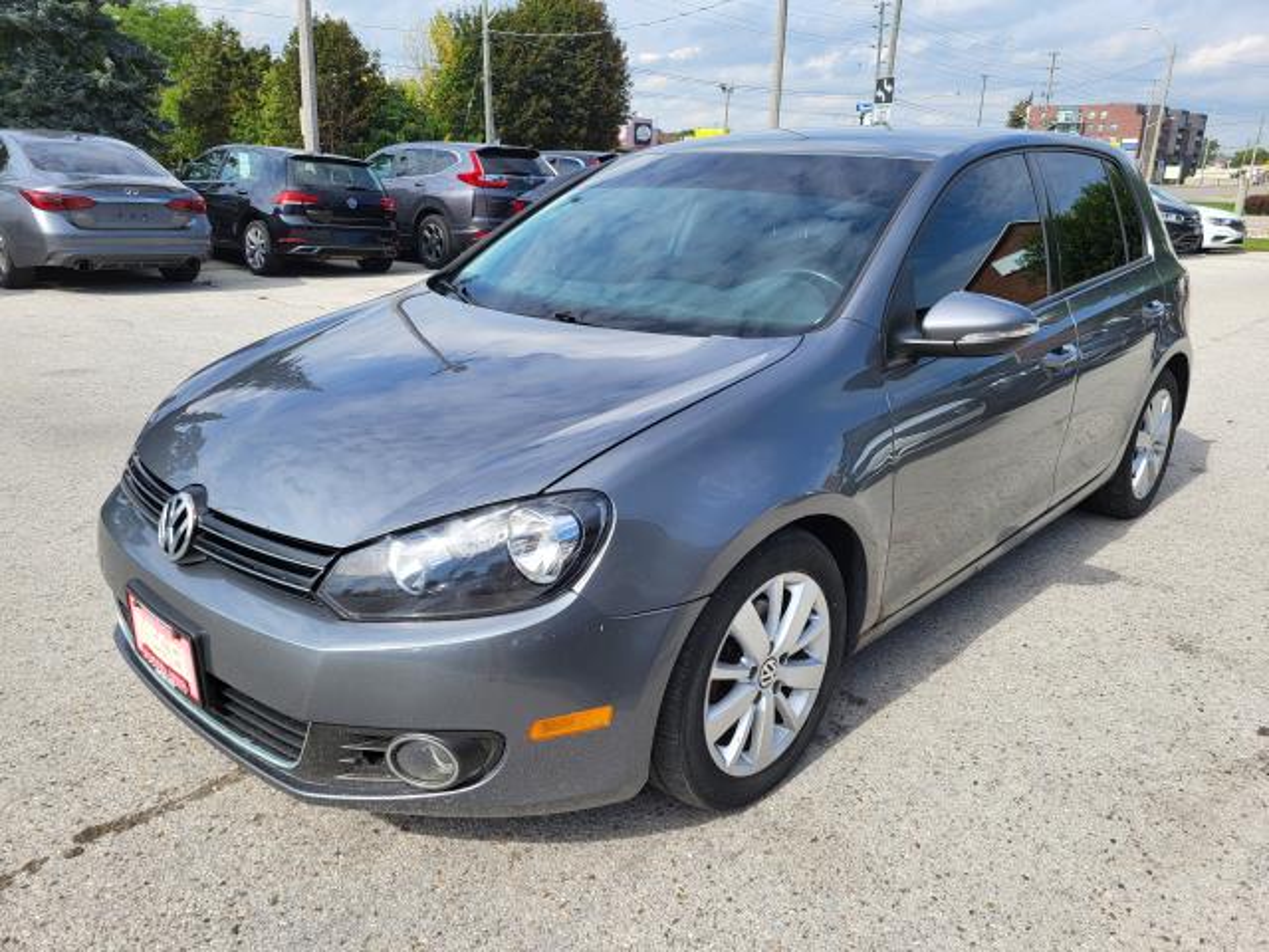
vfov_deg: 53.1
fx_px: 953
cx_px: 634
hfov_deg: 67.3
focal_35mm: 26
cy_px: 476
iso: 40
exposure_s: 1/1799
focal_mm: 5.4
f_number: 1.8
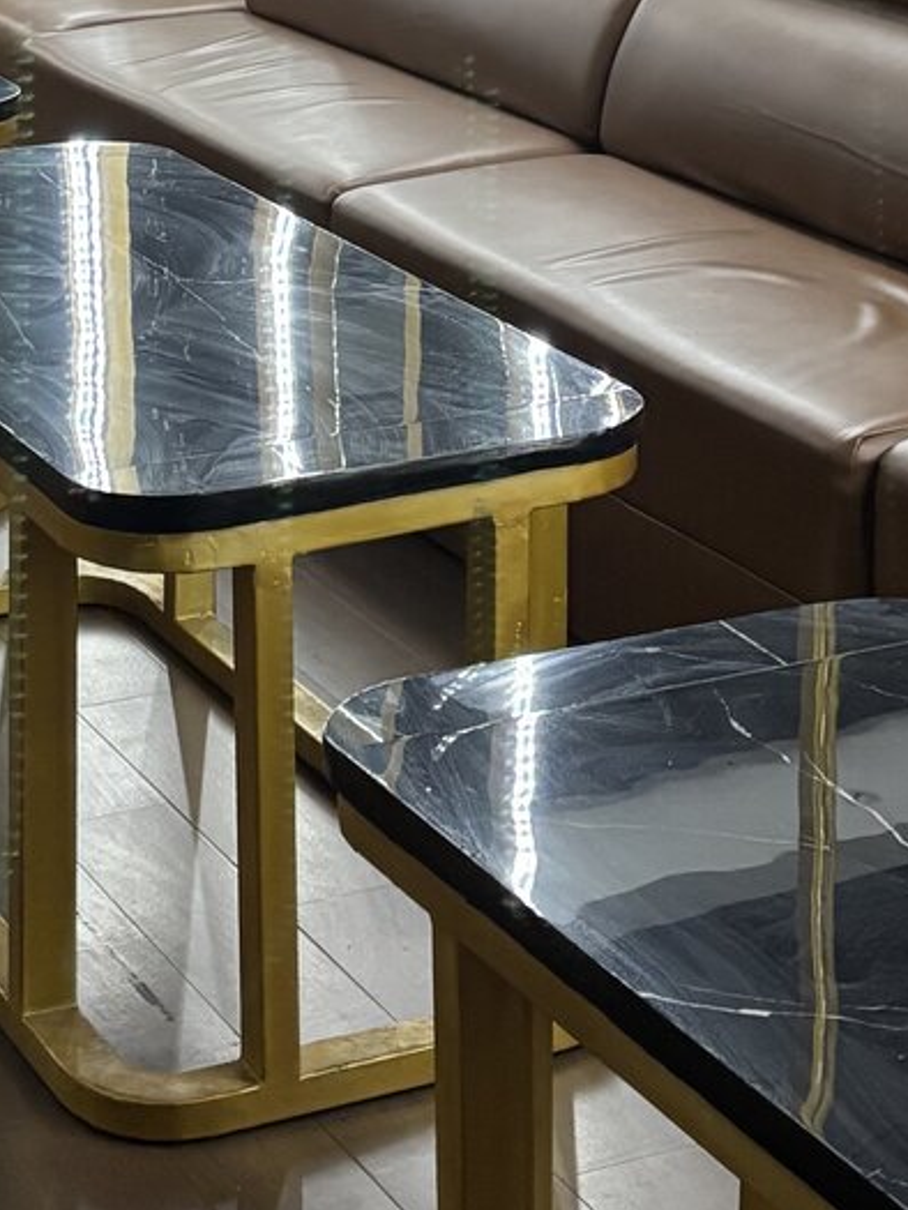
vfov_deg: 19.7
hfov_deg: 15.5
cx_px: 256
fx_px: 3321
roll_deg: +0.0
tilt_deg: -7.6
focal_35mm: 95
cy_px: -152
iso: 400
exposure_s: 1/33
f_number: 1.6
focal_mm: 5.96
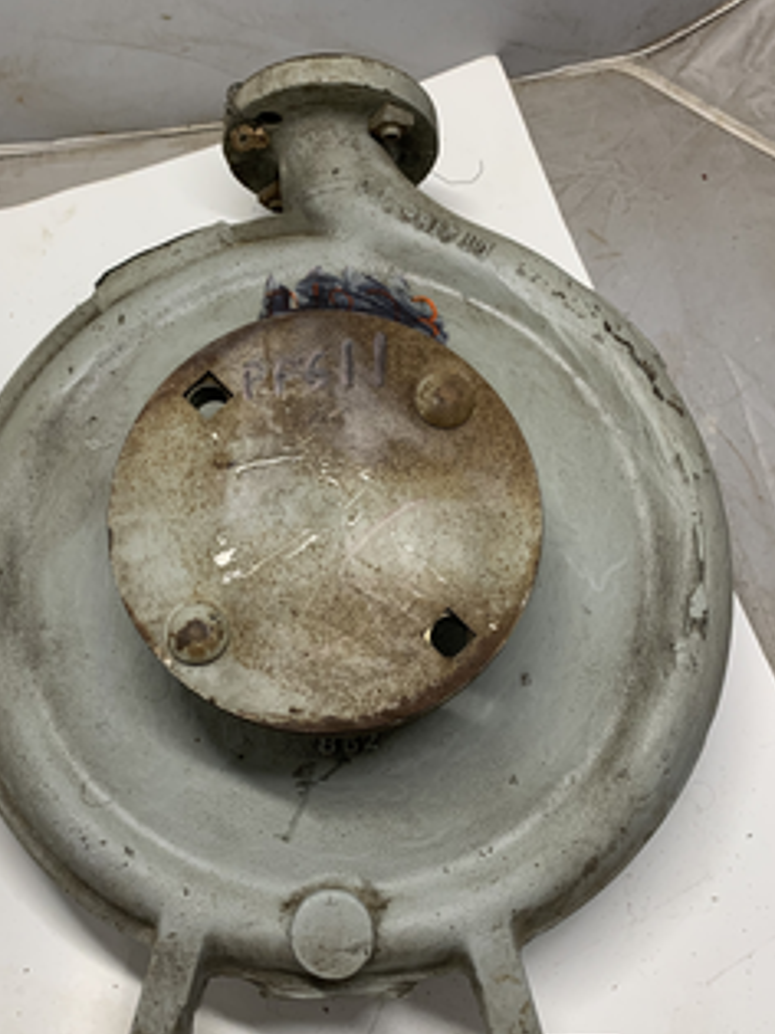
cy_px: 542
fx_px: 986
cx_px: 332
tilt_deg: -75.0
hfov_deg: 42.8
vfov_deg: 55.3
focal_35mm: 33
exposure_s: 1/97
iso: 100
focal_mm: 4.25
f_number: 1.8
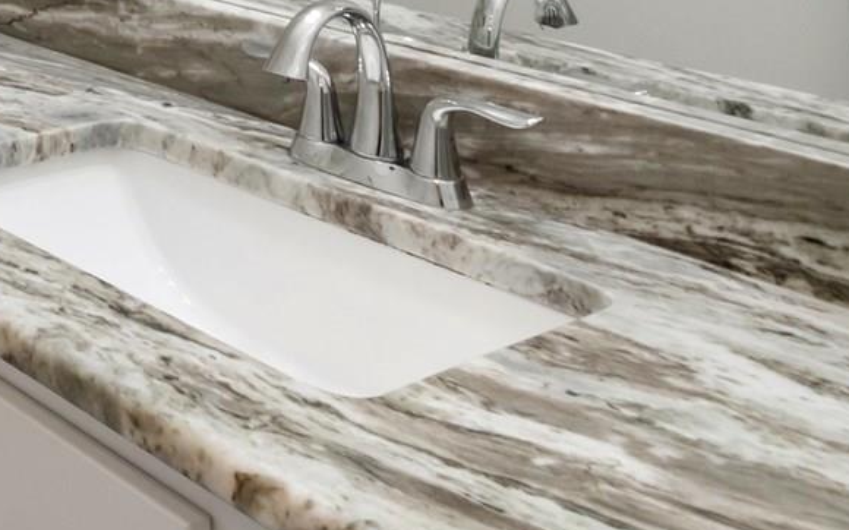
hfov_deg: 27.8
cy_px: -301
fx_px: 1249
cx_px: -372
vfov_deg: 20.1
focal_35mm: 54
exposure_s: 1/13
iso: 320
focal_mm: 10
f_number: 9
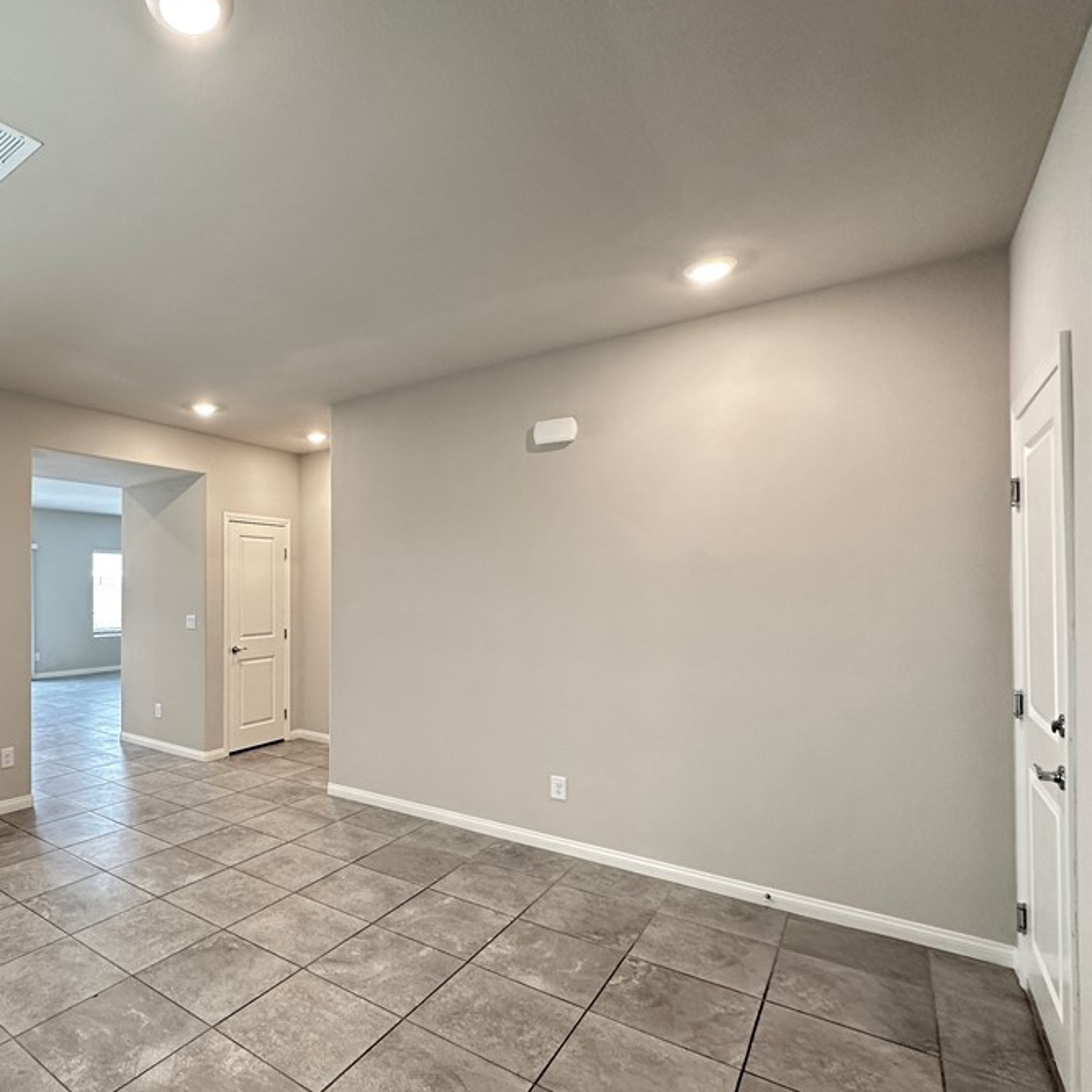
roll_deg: -0.1
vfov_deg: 77.6
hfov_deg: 73.6
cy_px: 581
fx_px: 678
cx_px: 309
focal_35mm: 19
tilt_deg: +1.2
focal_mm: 2.22
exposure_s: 1/60
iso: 200
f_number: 2.2
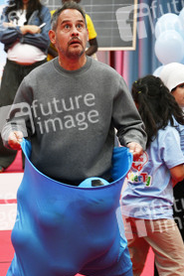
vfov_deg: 10.6
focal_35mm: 194
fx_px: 1489
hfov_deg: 7.1
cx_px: 77
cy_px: 167
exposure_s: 1/200
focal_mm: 135
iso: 3200
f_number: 5.6
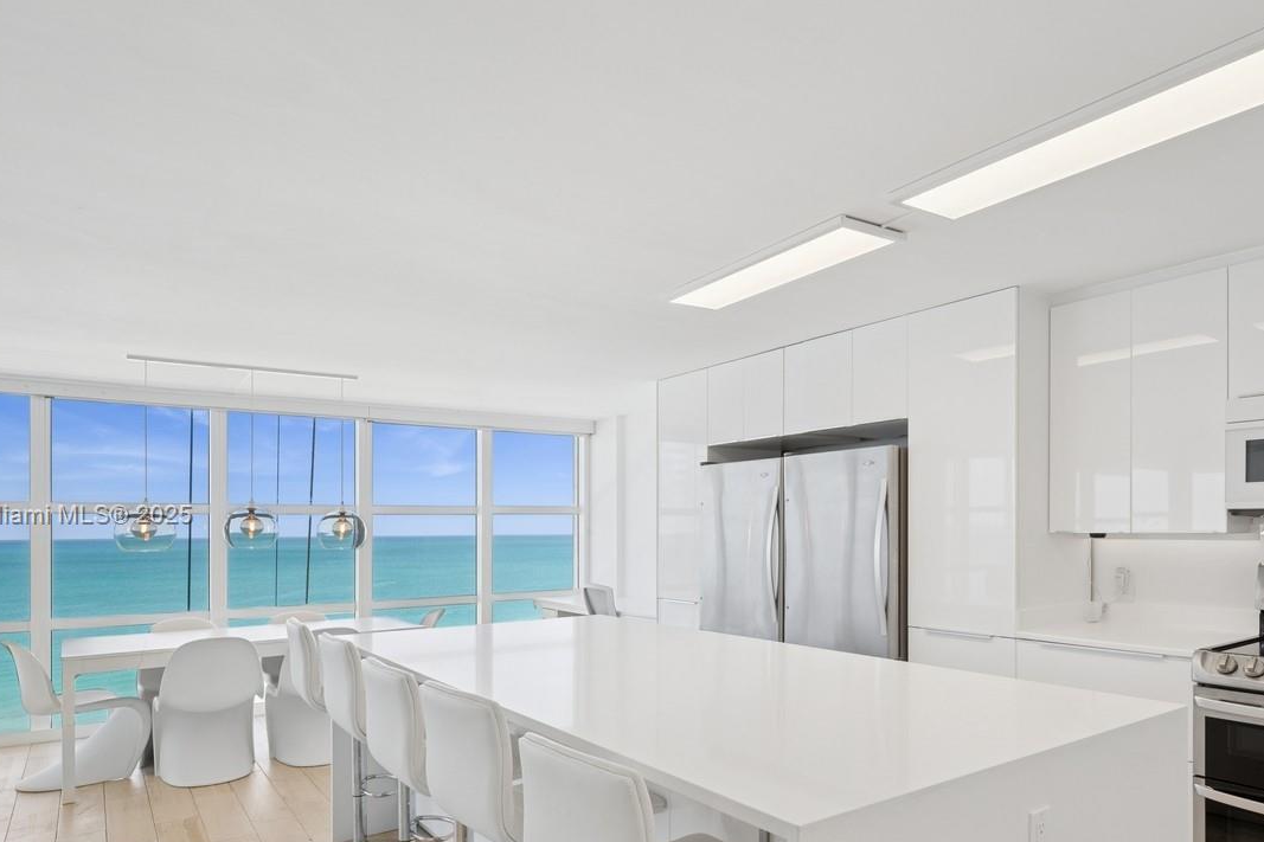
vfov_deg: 52.7
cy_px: 516
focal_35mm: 24
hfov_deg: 72.9
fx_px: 842
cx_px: 761
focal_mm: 16
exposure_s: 1/100
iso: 200
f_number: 10
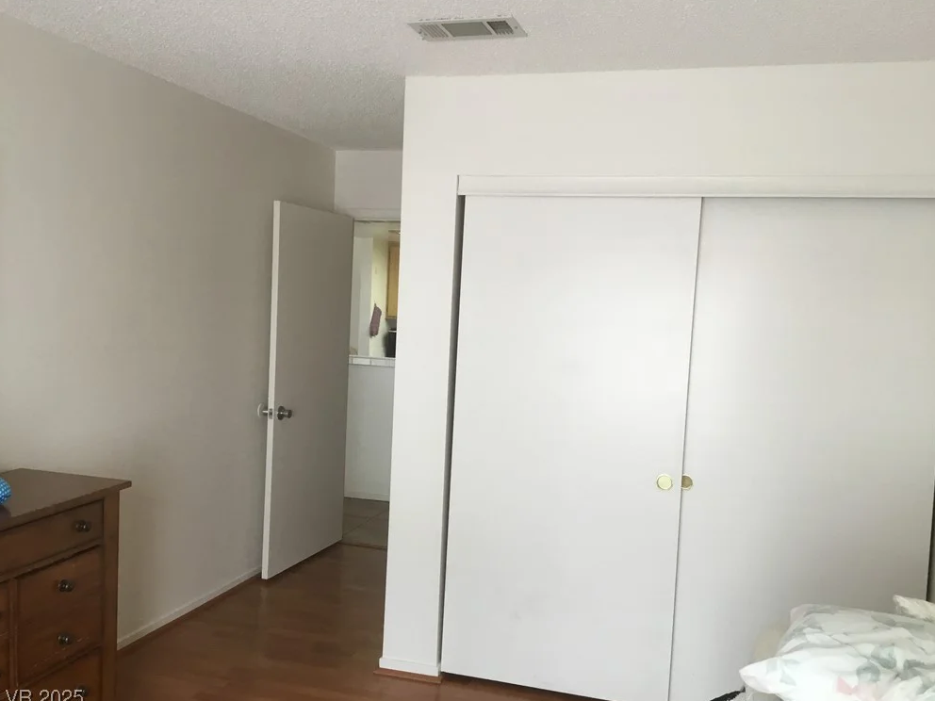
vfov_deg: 44.2
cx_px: 471
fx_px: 864
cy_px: 357
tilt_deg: -2.3
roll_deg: -2.5
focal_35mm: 32
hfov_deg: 56.8
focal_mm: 3.3
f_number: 2.4
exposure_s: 1/30
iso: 64
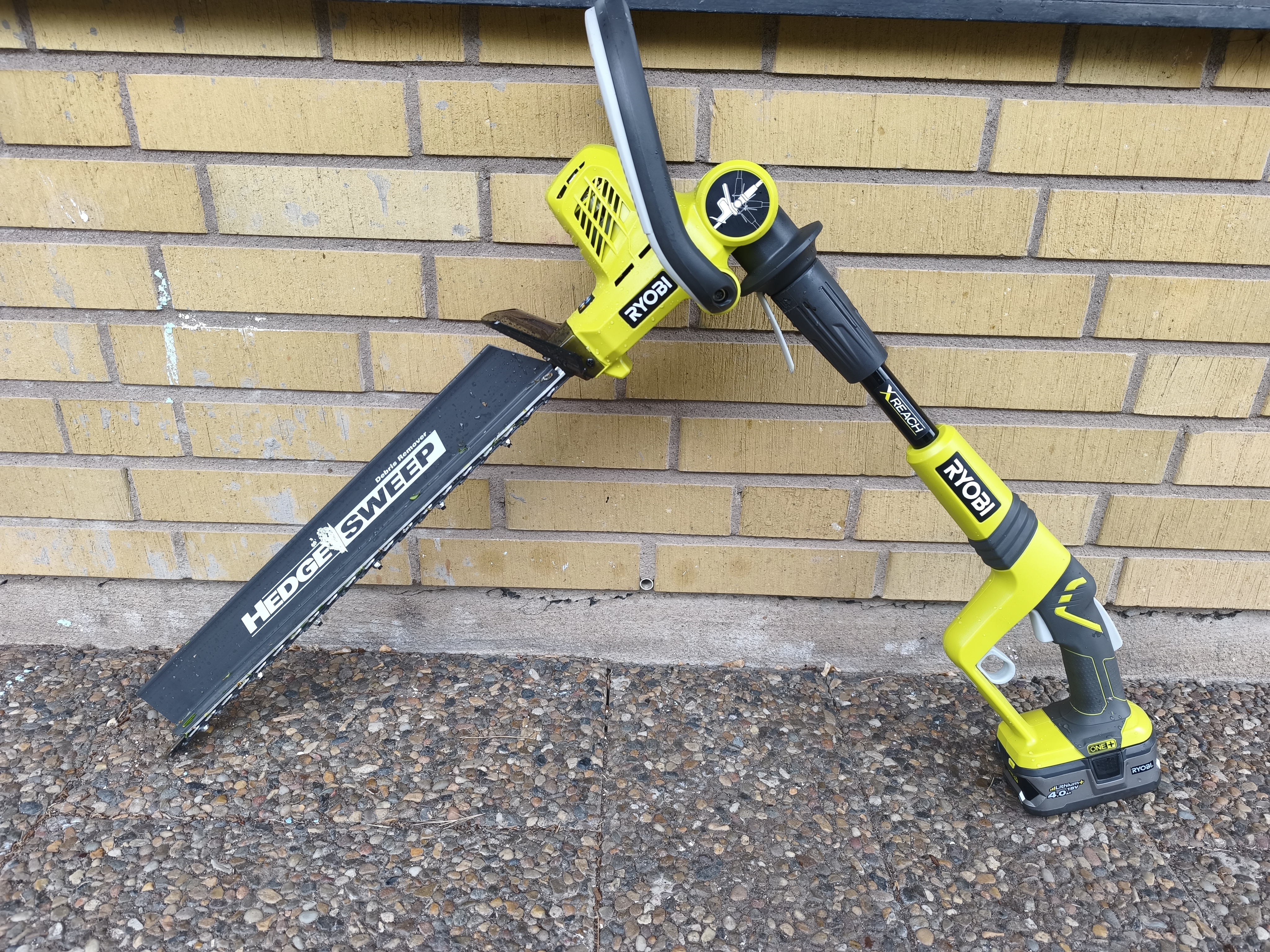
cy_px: 476
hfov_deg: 73.9
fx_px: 844
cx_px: 635
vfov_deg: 58.9
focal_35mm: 23
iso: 64
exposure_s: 1/99.9
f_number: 1.62
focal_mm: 6.45
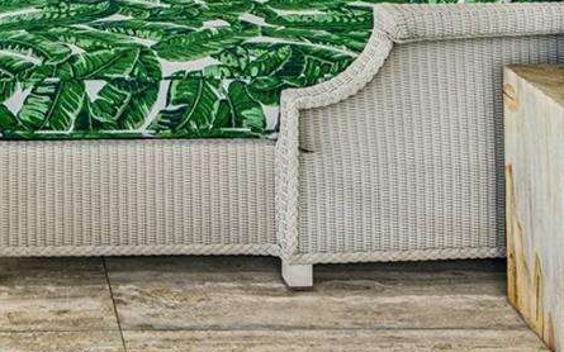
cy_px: -305
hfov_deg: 25.0
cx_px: -52
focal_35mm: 77
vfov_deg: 14.6
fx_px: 1183
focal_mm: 21
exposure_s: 1/200
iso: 200
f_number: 9
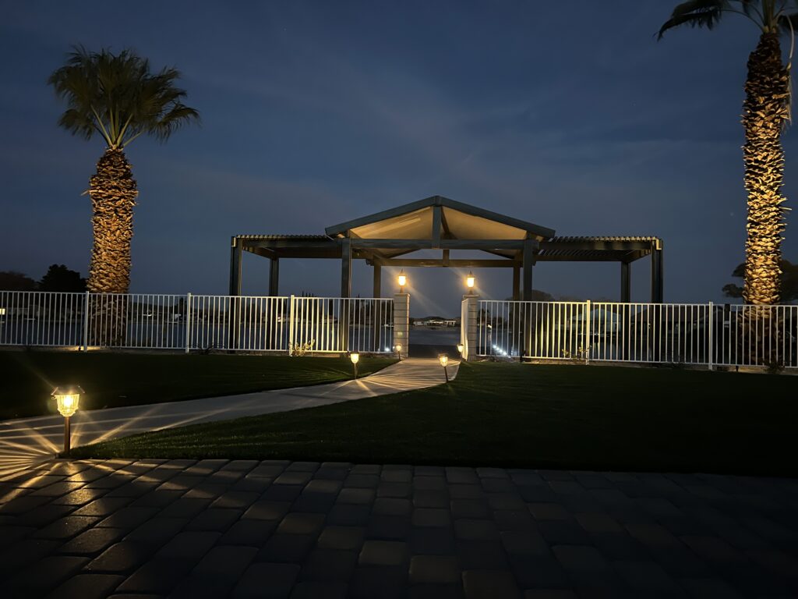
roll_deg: -2.3
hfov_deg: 67.3
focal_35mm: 26
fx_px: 599
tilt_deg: +1.2
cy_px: 300
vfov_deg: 53.1
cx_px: 399
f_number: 1.5
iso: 1600
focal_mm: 5.7
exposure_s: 1/30
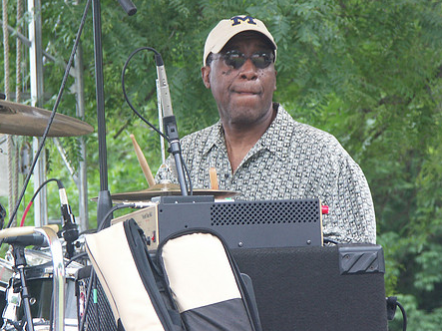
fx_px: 3344
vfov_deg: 5.7
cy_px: 142
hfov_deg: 7.6
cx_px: 163
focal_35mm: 262
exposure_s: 1/100
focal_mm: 50.69
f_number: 5
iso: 100
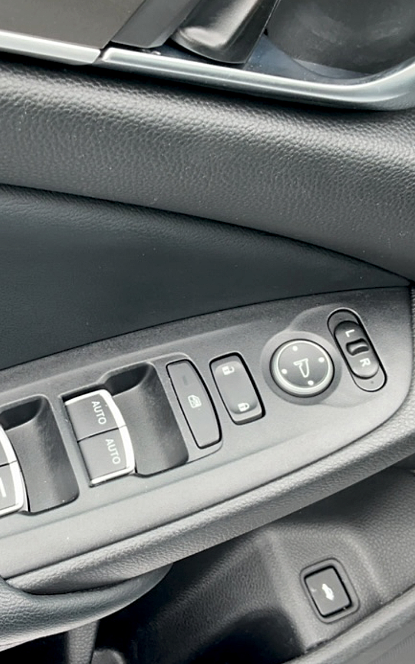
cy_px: 338
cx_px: 92
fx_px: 796
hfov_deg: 28.7
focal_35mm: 44
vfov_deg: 45.3
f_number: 1.8
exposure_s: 1/60
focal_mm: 3
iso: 25
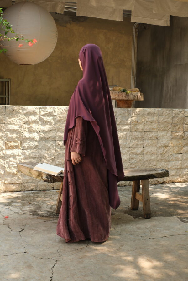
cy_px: 140
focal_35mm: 53
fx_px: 415
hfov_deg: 25.5
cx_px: 94
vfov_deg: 37.5
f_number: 5.6
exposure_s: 1/250
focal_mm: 35
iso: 640
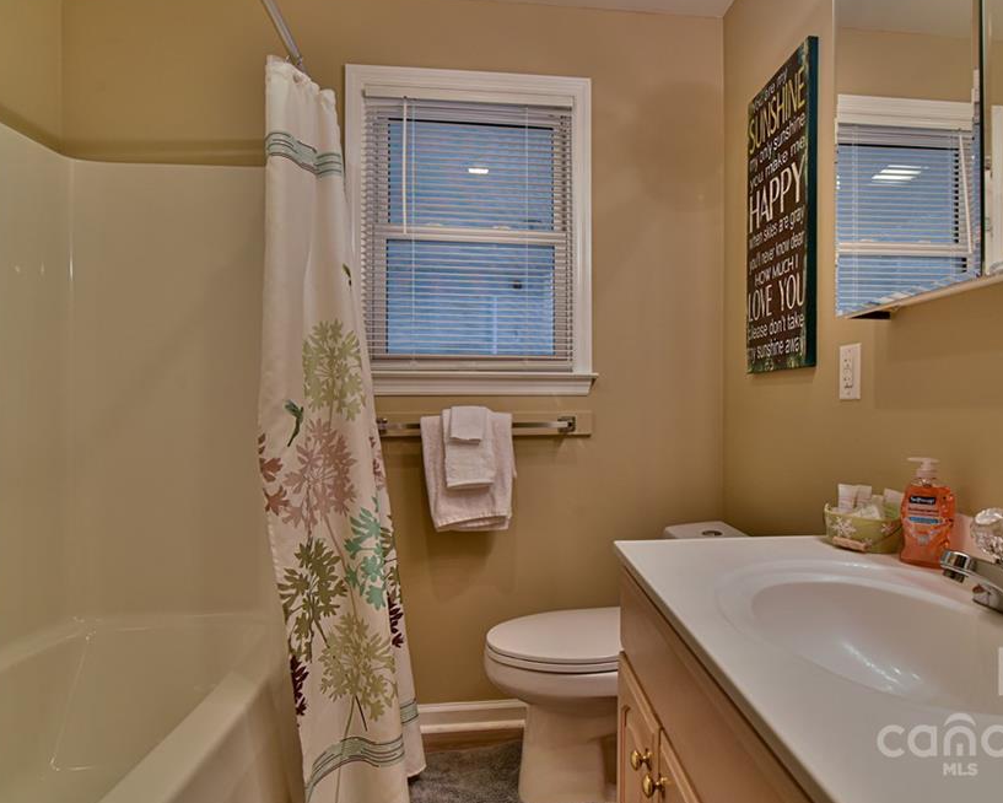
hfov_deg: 79.1
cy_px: 406
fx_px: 594
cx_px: 616
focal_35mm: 20
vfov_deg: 68.1
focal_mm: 17
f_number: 6.3
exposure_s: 1/160
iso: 1600
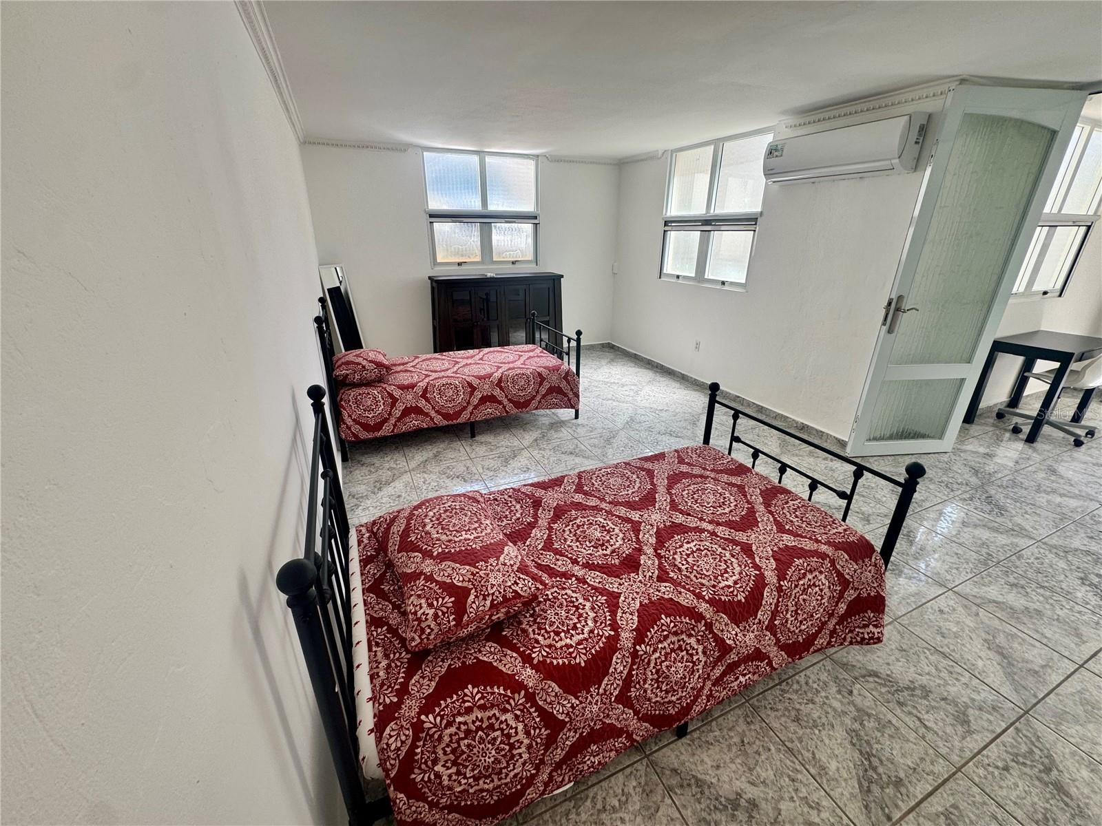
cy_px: 413
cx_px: 551
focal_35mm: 14
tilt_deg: -22.9
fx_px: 446
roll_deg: -0.7
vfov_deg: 85.7
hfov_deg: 102.1
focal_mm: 2.22
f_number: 2.2
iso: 40
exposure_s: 1/141
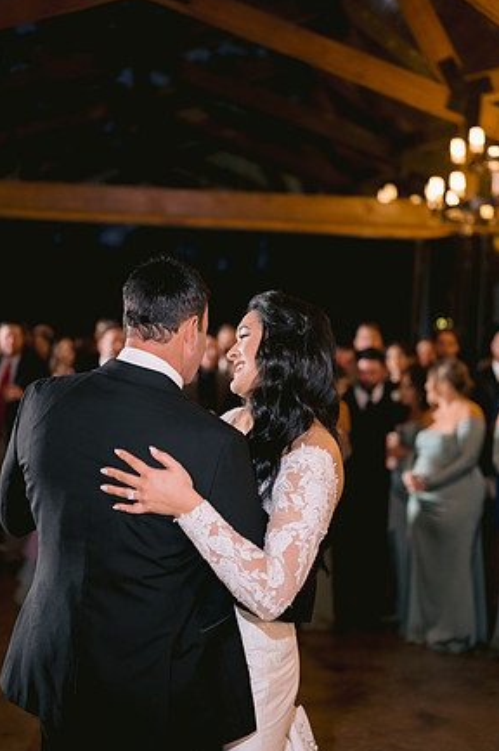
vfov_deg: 38.2
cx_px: 256
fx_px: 1083
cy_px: 376
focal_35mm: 52
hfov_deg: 26.0
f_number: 2
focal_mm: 50
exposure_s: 1/125
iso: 800
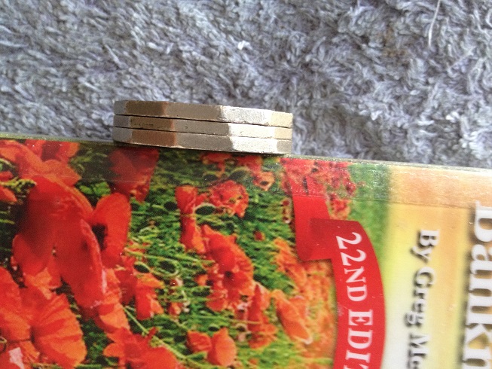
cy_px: 184
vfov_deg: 40.7
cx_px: 246
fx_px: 498
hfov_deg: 52.6
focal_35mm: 35
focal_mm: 4.28
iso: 160
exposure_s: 1/20
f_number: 2.4
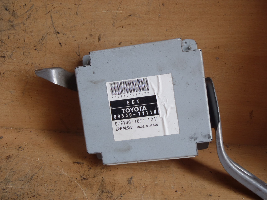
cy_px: 100
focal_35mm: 38
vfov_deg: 37.7
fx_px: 293
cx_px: 134
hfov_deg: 49.0
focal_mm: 6.83
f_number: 4.6
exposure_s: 1/50
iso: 100
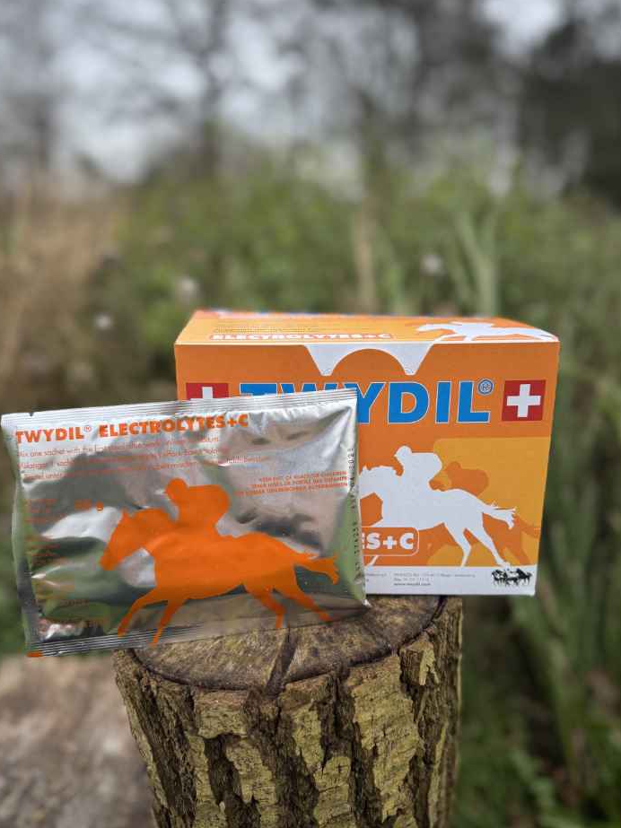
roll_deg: -2.5
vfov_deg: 67.3
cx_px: 310
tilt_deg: -16.8
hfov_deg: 53.1
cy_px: 416
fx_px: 622
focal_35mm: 26
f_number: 1.78
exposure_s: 1/60
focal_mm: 6.76
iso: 250
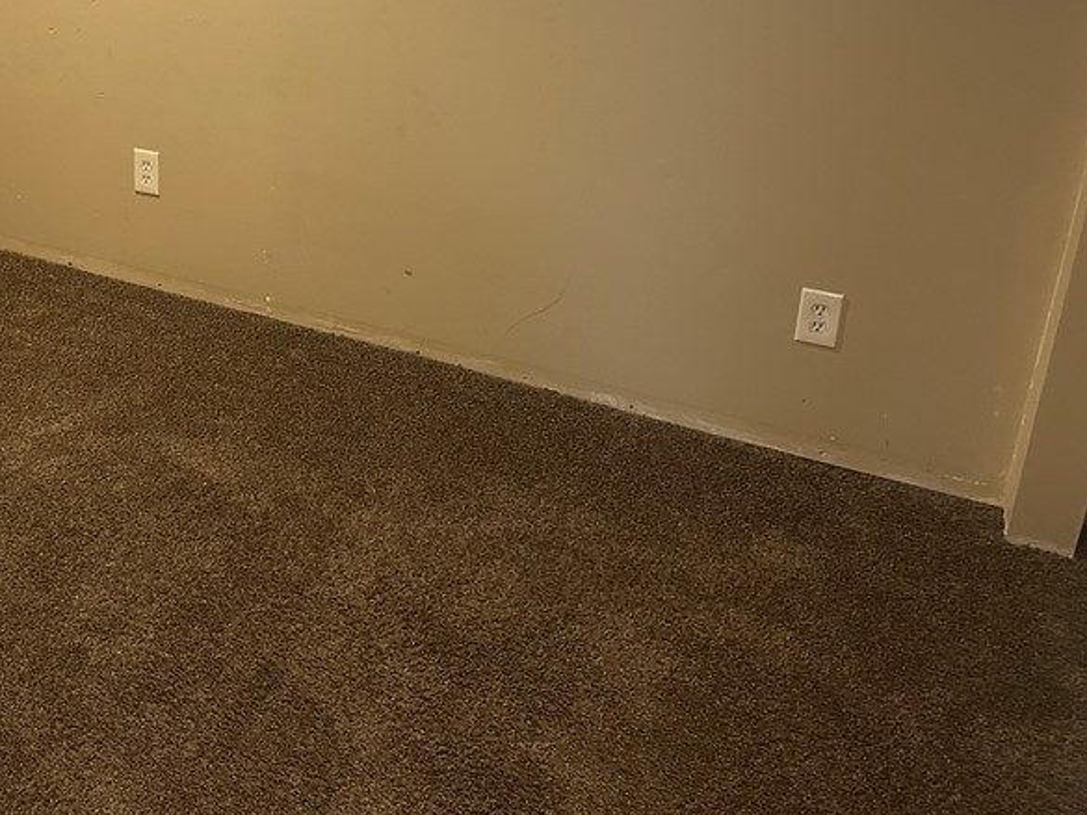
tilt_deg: -18.3
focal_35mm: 42
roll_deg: -1.3
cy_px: 115
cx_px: 178
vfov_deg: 33.0
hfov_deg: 42.3
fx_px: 1319
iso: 400
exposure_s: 1/60
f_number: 1.78
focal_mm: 6.86
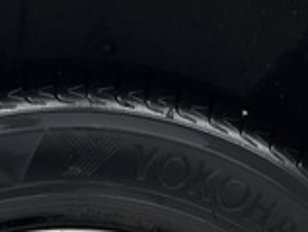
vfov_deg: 12.8
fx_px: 936
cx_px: 39
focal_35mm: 105
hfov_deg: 18.4
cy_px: 423
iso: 100
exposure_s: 1/100
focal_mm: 5.1
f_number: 1.6
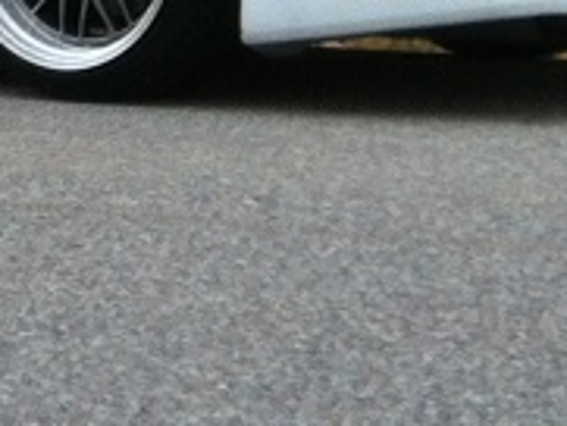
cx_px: -702
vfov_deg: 5.7
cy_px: -639
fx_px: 4098
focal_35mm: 250
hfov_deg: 7.5
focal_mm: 3.85
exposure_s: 1/198
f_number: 2.8
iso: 80
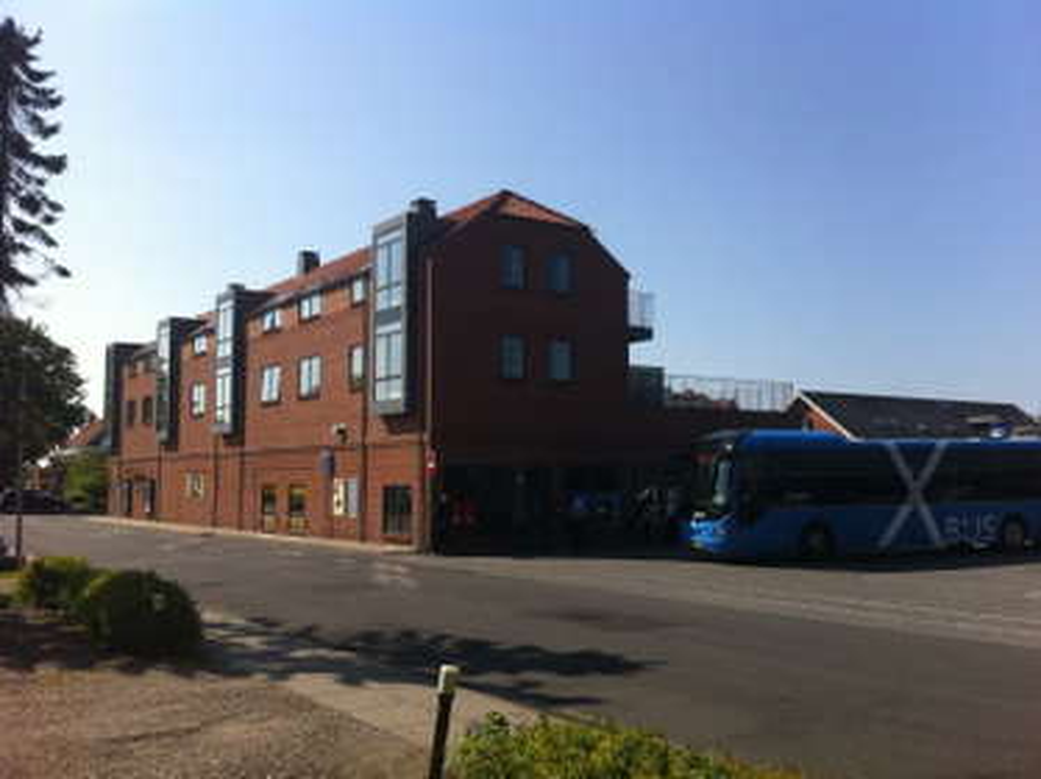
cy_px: 390
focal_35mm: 35
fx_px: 1052
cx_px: 520
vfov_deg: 40.7
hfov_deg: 52.7
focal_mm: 3.85
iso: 80
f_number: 2.8
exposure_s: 1/1371
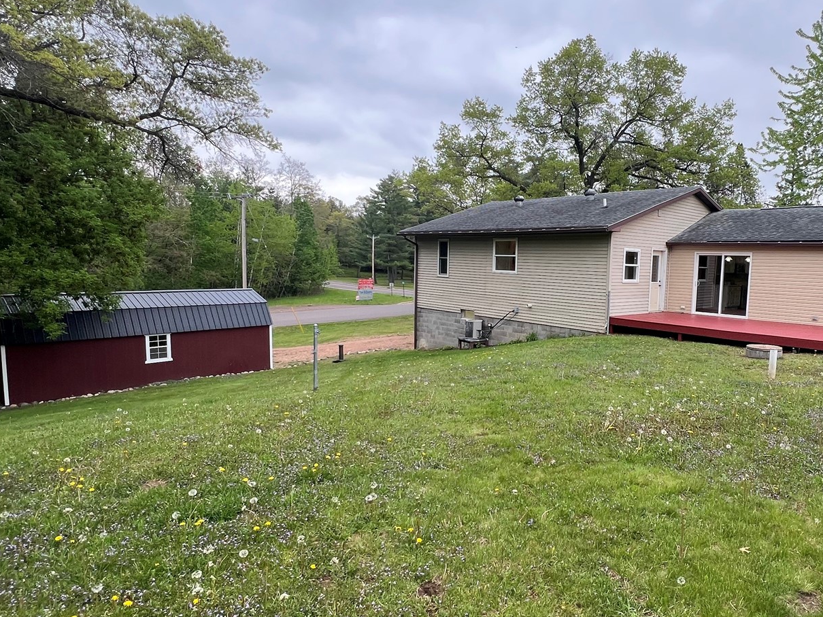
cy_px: 322
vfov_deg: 61.1
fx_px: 523
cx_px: 520
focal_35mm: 22
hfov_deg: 74.9
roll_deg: -0.7
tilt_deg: -5.3
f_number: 1.8
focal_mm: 1.57
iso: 32
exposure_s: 1/172
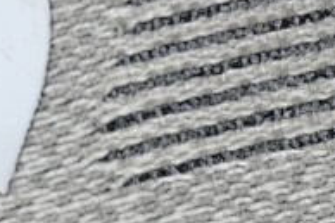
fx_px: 3914
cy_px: 150
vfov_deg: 3.3
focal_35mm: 421
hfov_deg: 4.9
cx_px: 389
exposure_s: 1/100
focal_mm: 102
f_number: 11
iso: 400
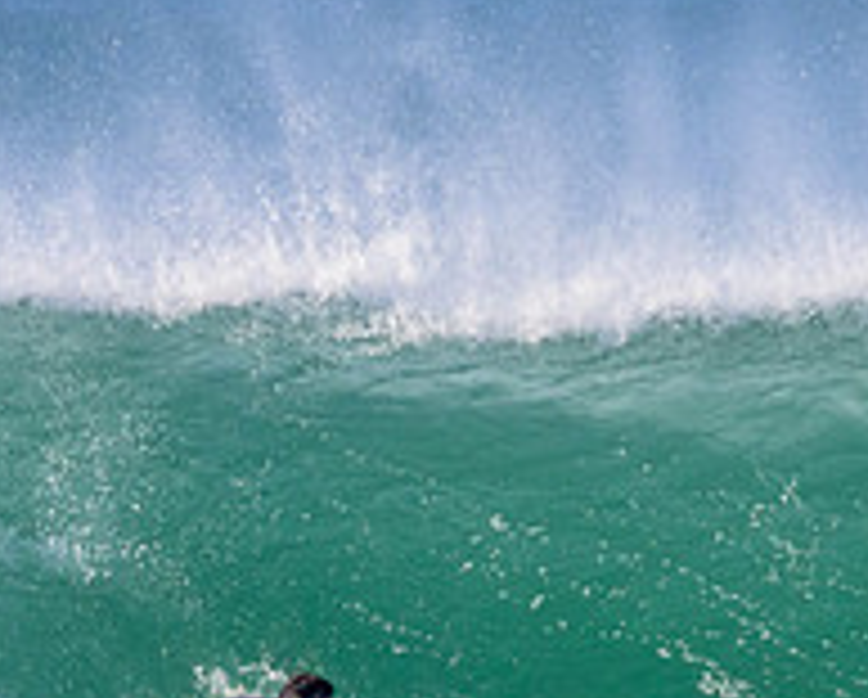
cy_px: 736
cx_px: 414
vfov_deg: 0.7
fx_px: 58018
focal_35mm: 2255
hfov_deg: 0.9
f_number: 11
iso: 2500
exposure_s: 1/2000
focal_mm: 800
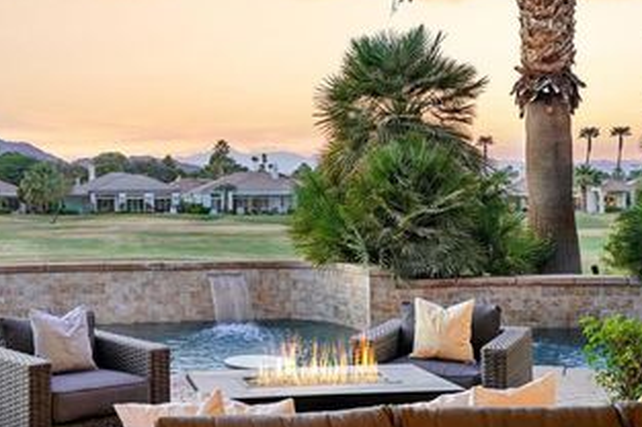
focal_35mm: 56
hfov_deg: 35.2
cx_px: 201
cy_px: 186
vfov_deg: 24.1
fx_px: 998
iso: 400
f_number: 8
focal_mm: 35
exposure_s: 1/13
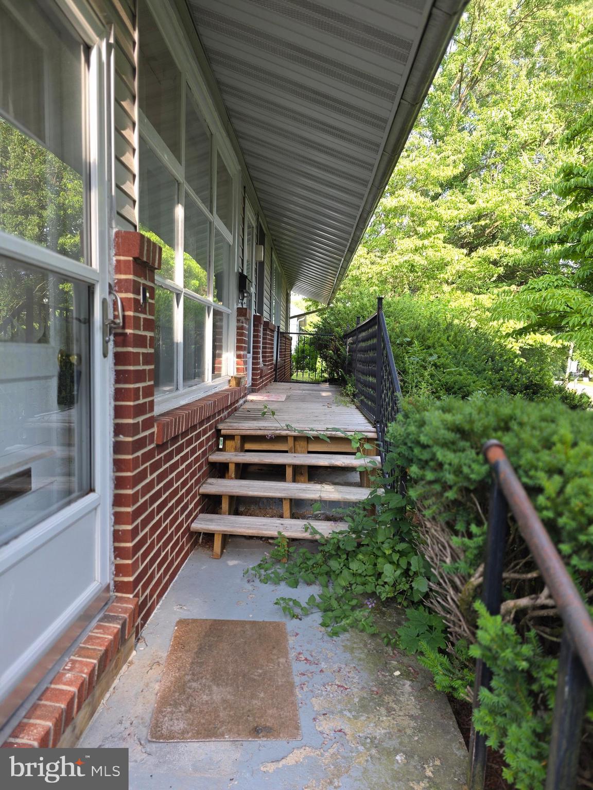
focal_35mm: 23
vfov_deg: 73.9
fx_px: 525
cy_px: 395
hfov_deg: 58.9
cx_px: 296
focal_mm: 6.3
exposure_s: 1/180
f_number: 1.7
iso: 32
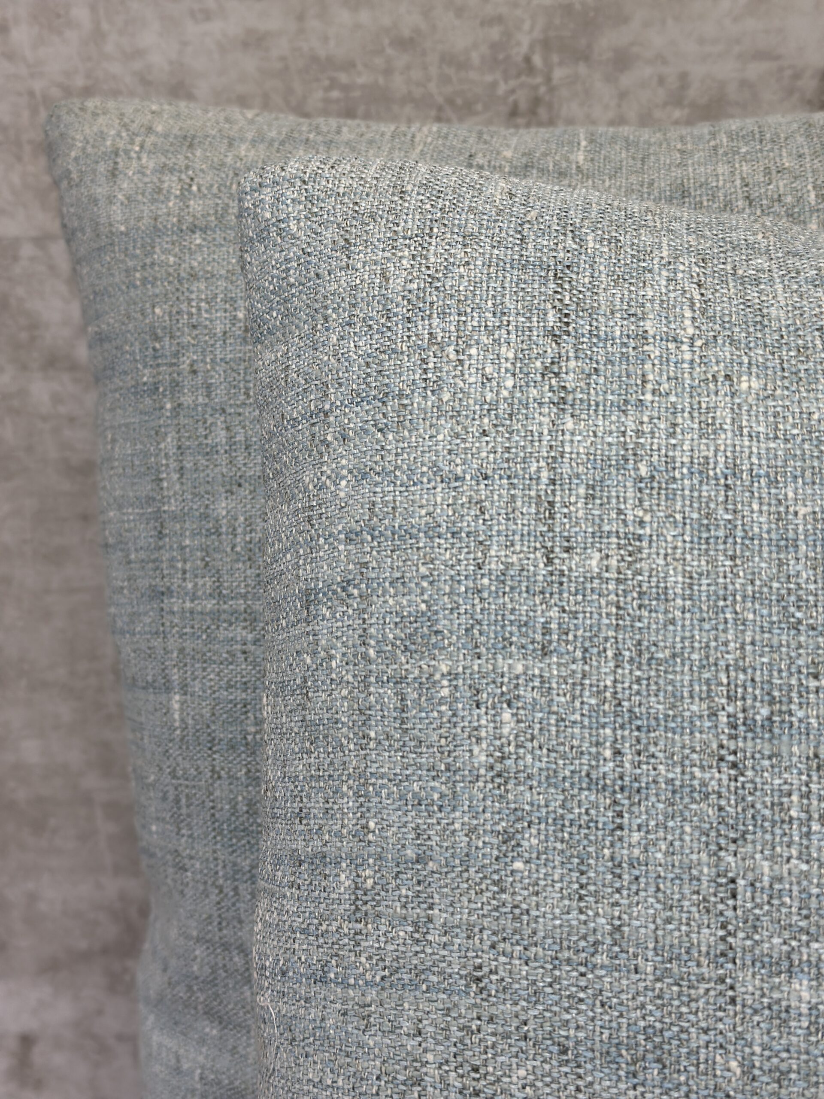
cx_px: 412
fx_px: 1523
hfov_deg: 30.3
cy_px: 550
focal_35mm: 48
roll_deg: +2.0
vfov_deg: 39.7
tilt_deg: -19.4
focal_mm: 6.86
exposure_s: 1/289
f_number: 1.78
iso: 80
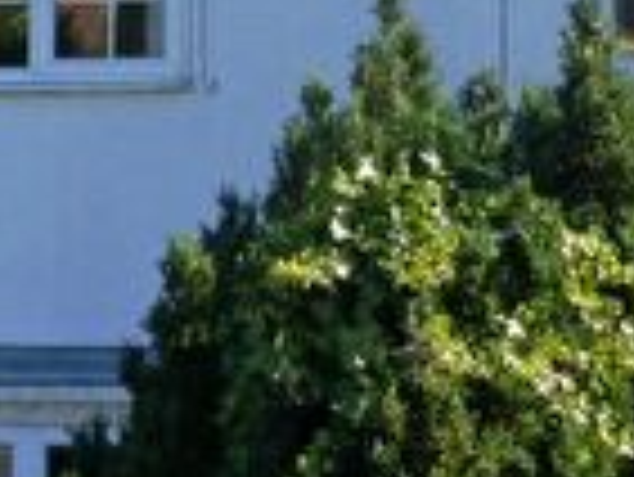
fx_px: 2273
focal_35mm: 124
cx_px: 81
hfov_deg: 15.7
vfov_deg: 11.6
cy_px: -173
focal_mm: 4.3
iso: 200
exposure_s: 1/640
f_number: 4.5
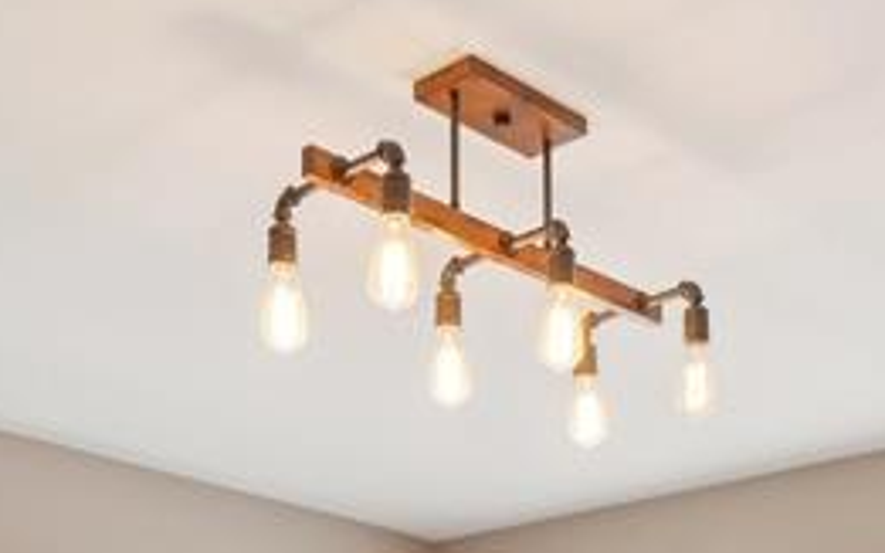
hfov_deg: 34.0
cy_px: 923
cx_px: 465
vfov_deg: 18.2
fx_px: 1447
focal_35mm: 60
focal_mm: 10
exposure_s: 1/30
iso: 320
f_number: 8
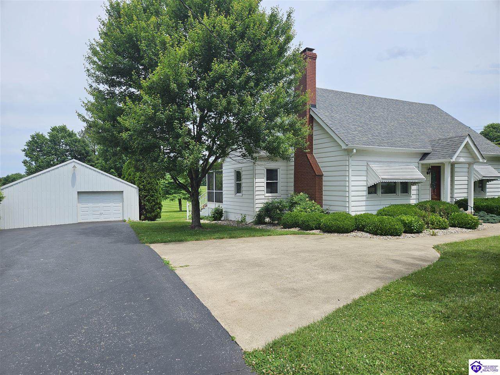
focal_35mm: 23
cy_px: 188
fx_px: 332
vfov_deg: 58.9
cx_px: 250
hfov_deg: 73.9
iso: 25
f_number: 1.8
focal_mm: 5.4
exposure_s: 1/2483
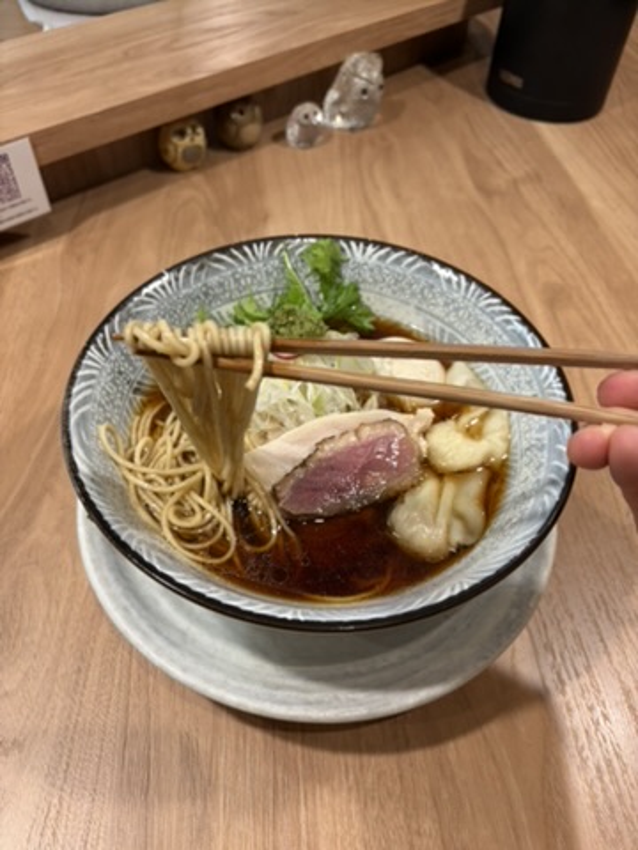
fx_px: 639
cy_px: 425
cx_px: 319
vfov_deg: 67.3
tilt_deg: -48.8
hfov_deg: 53.1
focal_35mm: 26
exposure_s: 1/50
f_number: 1.6
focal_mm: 5.96
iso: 64
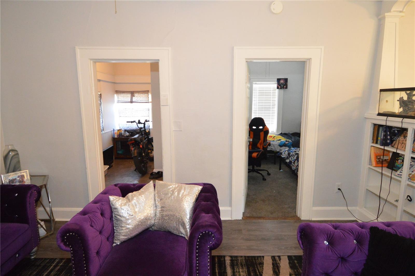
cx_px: 208
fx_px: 207
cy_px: 138
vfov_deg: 67.3
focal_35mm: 18
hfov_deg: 90.1
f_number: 4
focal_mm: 12
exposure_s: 1/60
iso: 2800
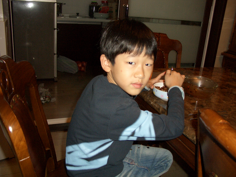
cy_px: 88
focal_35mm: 33
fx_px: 225
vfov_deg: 42.9
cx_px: 118
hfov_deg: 55.4
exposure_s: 1/60
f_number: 2.8
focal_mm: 7.1
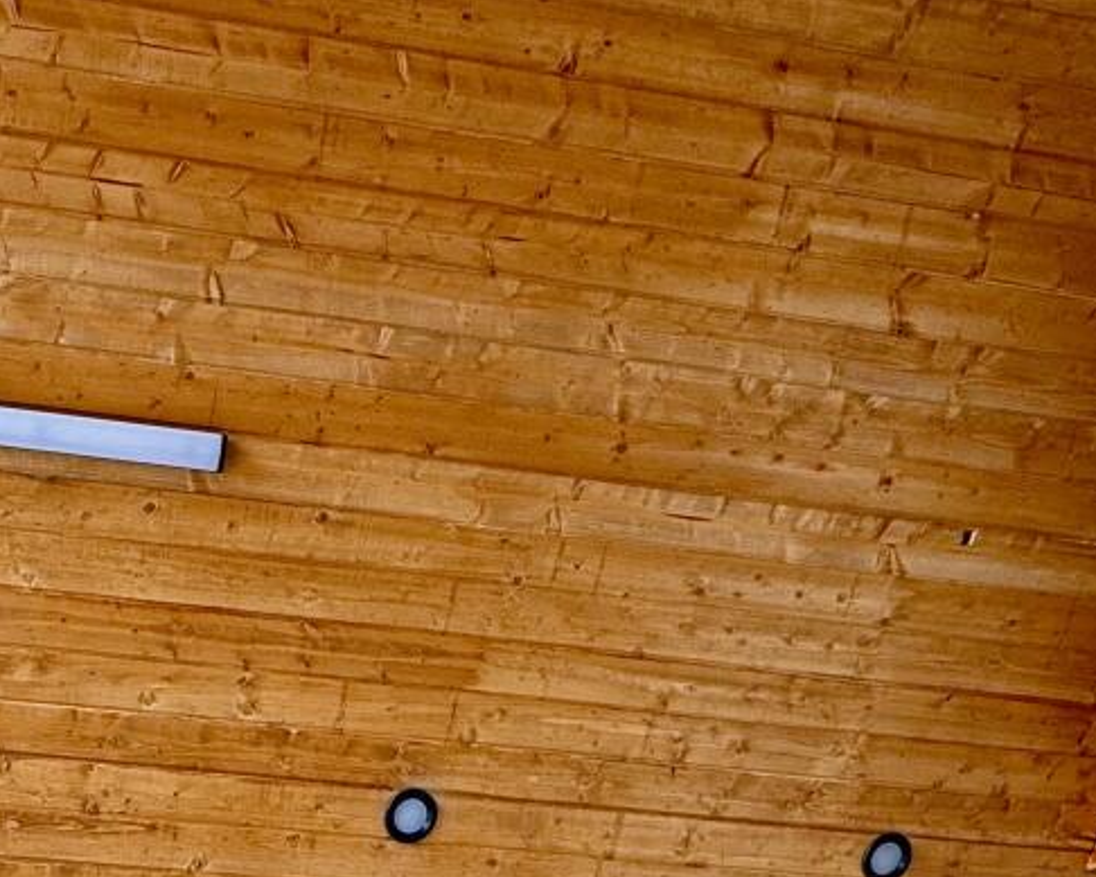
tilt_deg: +2.1
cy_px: 1154
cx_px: 29
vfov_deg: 27.6
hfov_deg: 37.3
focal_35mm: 45
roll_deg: -2.7
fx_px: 1460
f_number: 2.2
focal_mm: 2.22
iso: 80
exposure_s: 1/100
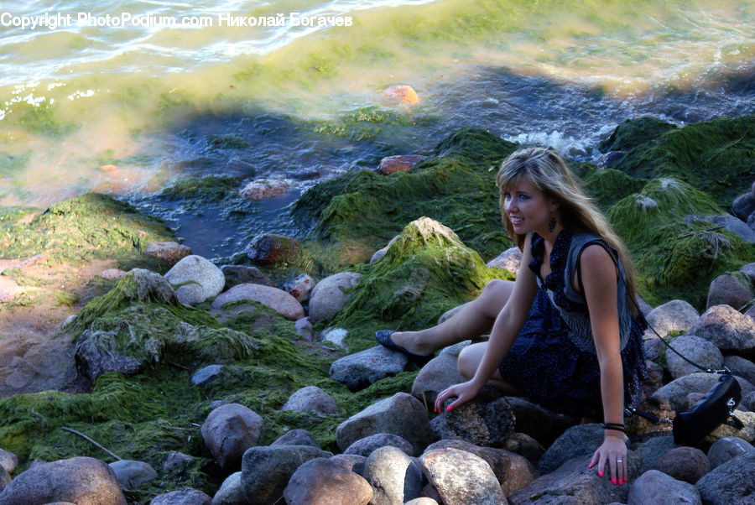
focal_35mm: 105
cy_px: 252
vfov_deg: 13.1
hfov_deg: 19.4
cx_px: 378
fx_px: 2204
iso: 400
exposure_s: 1/80
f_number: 5.6
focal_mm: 70
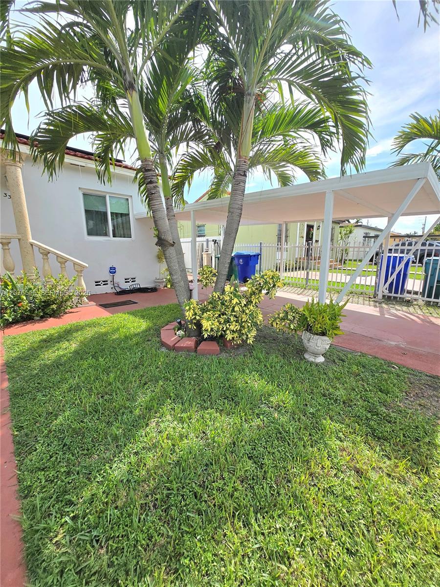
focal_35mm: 13
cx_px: 220
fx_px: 220
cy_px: 294
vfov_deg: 106.2
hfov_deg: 89.9
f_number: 2.2
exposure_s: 1/1429
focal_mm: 1.7
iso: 25
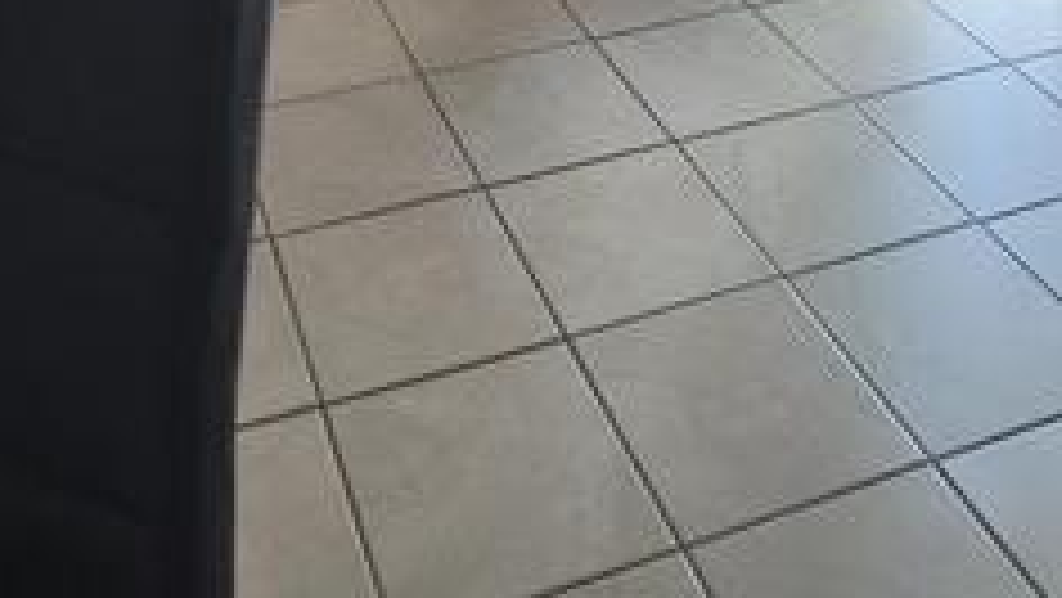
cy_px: -643
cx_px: 495
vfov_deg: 17.1
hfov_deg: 42.9
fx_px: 1352
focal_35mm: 48
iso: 40
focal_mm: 1.7
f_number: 2.2
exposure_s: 1/50
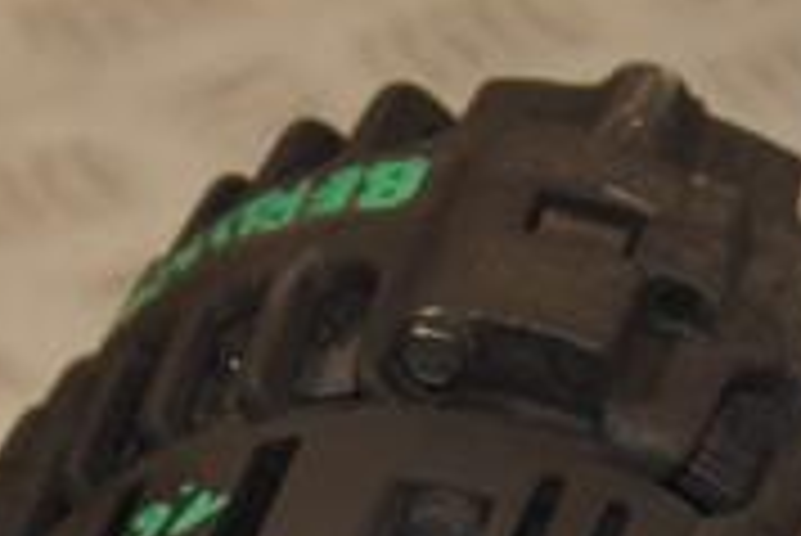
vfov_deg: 4.4
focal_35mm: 313
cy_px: 775
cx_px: 486
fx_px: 6970
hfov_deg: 6.6
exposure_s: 1/200
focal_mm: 62
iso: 800
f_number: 5.3
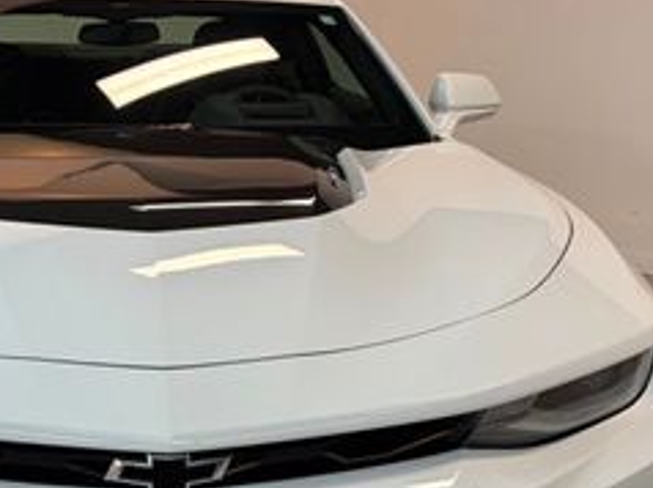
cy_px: 430
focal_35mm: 70
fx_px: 1319
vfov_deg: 20.6
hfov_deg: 27.6
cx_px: 195
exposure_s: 1/120
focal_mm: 5.96
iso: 125
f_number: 1.6
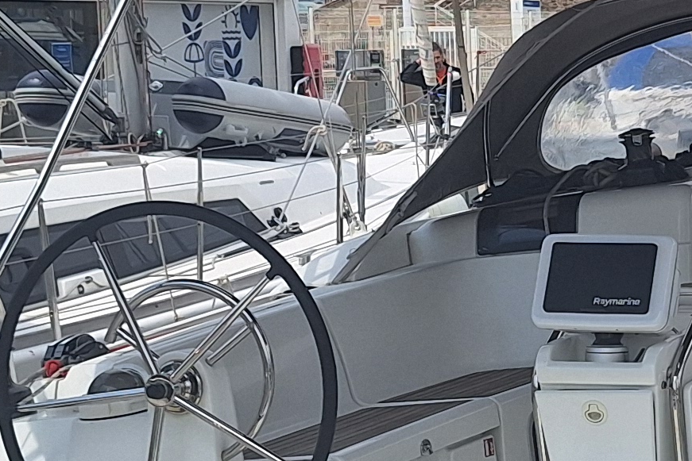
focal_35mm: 112
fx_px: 2153
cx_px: 747
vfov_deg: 12.2
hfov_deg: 17.7
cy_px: 363
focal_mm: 5.54
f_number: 1.8
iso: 40
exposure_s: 1/4274
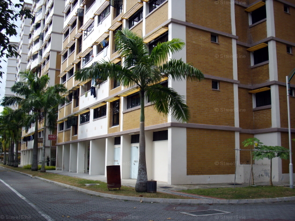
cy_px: 110
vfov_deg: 38.6
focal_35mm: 37
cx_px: 148
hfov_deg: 50.2
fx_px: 315
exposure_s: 1/400
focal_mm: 6.2
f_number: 2.8
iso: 80
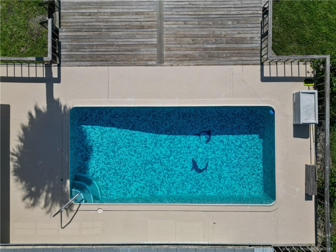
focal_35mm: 24
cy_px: 126
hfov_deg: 71.6
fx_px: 233
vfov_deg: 56.8
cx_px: 168
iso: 120
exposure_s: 1/5000
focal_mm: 6.72
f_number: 1.7
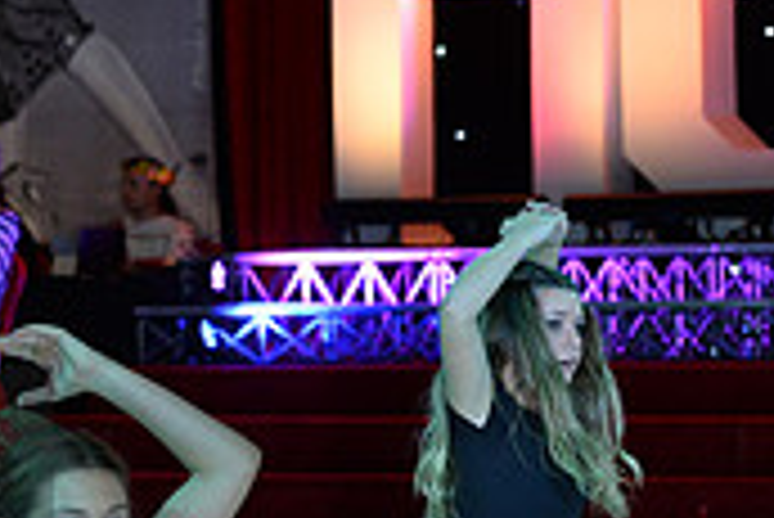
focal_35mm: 236
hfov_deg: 8.5
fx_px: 5078
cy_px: 484
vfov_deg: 5.8
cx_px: -436
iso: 2000
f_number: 4
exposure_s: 1/250
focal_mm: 70
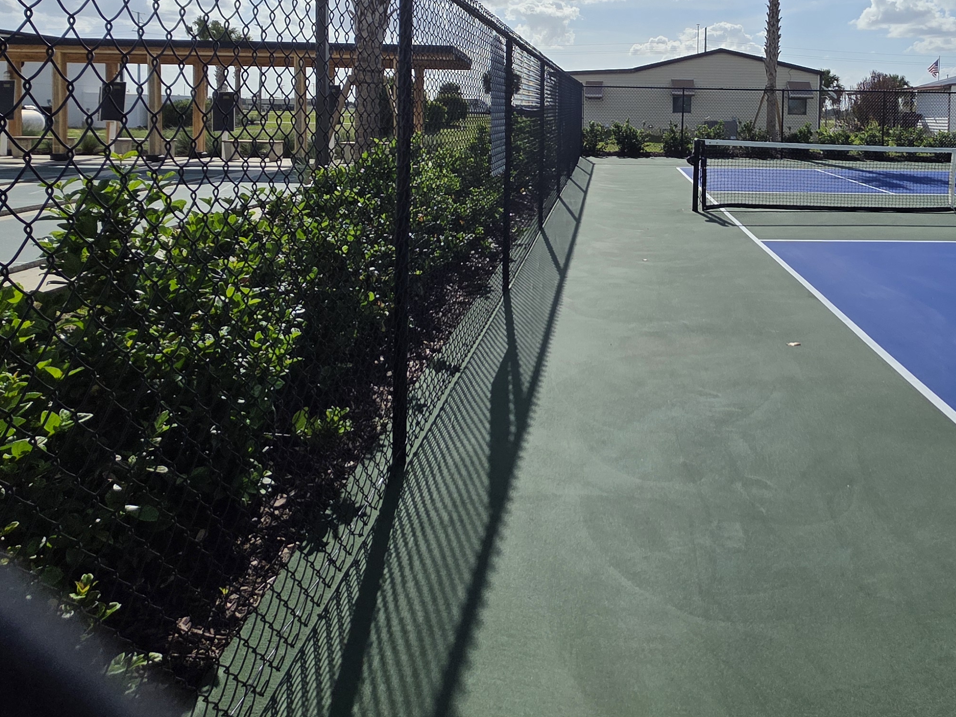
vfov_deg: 49.8
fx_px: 718
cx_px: 626
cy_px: 139
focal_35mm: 26
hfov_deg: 65.8
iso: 40
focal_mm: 2.2
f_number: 1.9
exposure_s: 1/6121
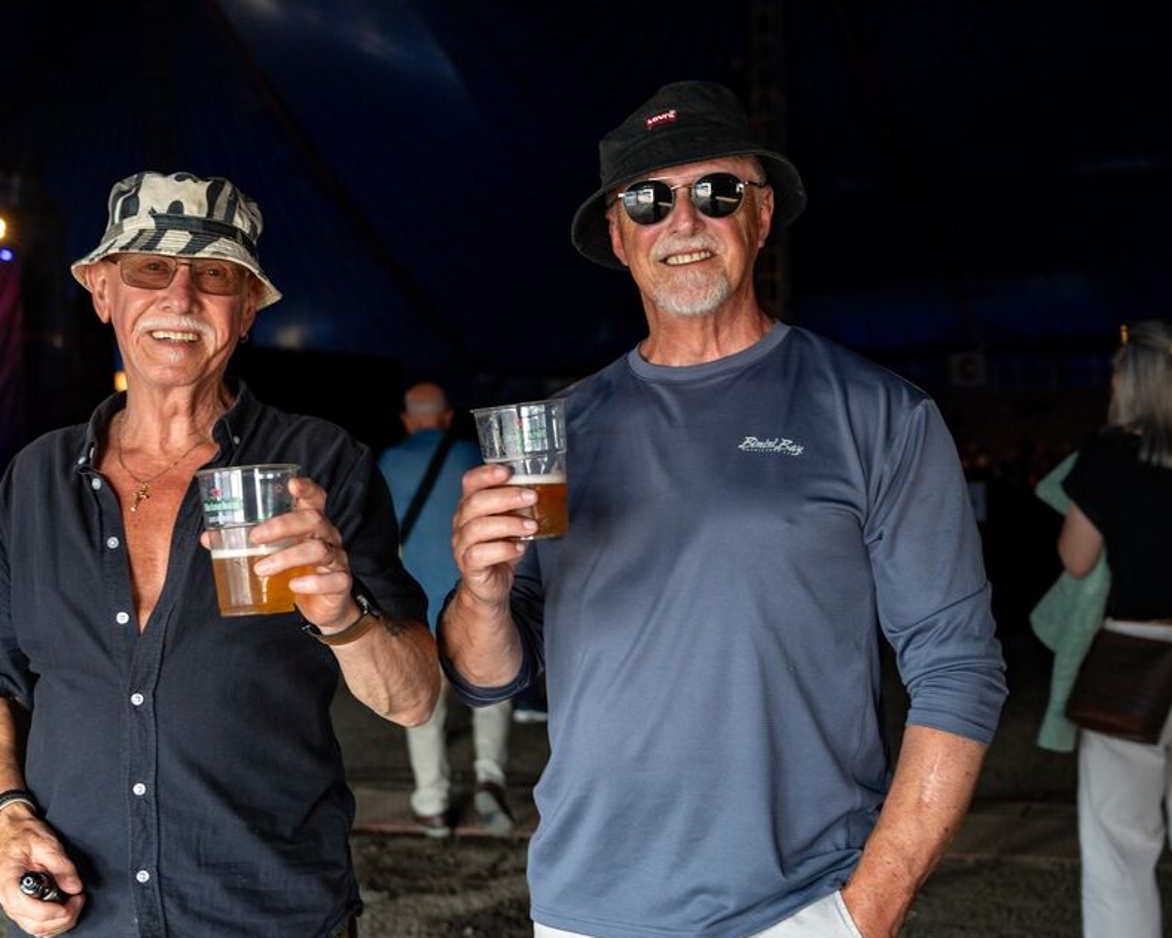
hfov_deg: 37.2
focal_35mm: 50
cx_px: 464
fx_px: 1735
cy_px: 507
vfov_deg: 30.3
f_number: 3.5
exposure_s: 1/125
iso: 500
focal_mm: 35
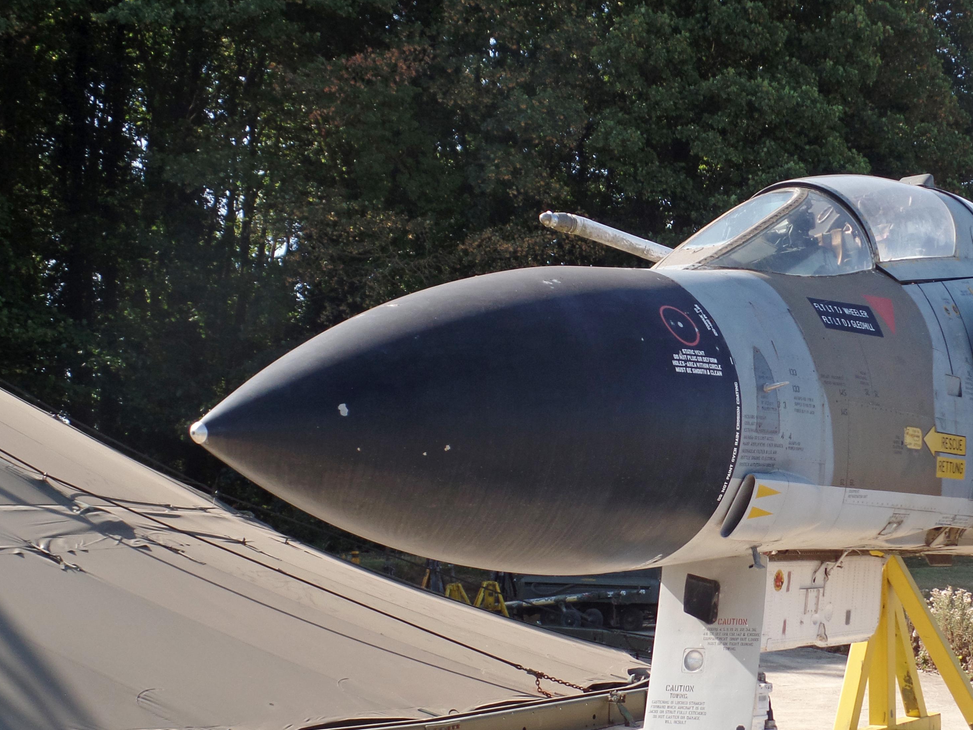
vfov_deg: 26.4
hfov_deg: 34.2
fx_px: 1546
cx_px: 736
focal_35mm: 55
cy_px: 476
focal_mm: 6.2
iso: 80
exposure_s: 1/500
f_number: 3
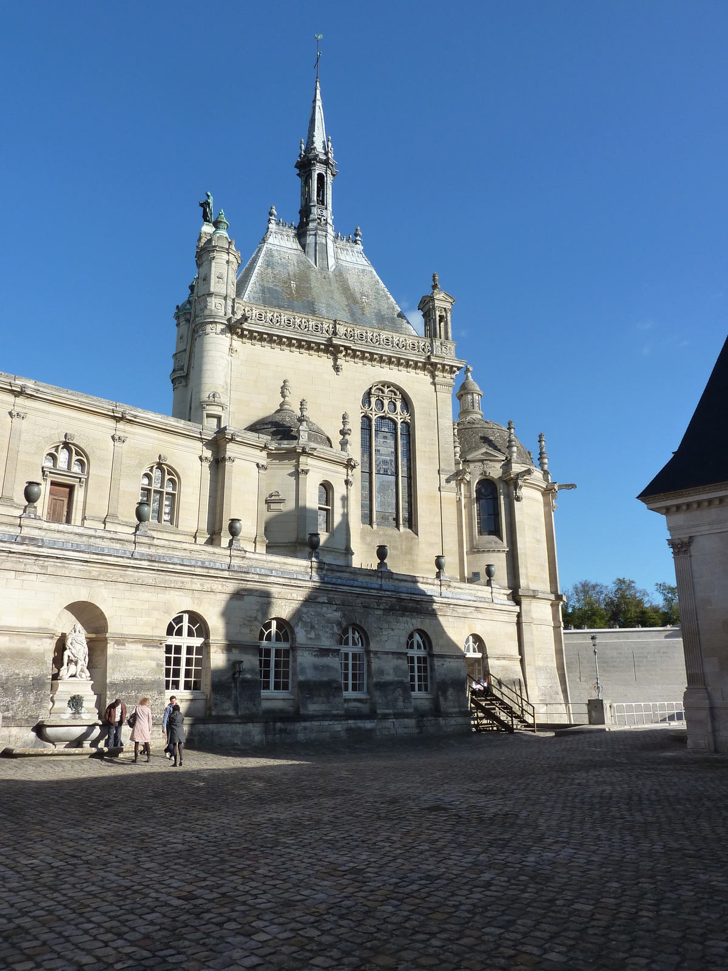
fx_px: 701
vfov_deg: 69.4
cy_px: 486
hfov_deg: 54.9
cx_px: 364
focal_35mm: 25
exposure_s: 1/500
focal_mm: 4.1
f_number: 4.5
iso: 125
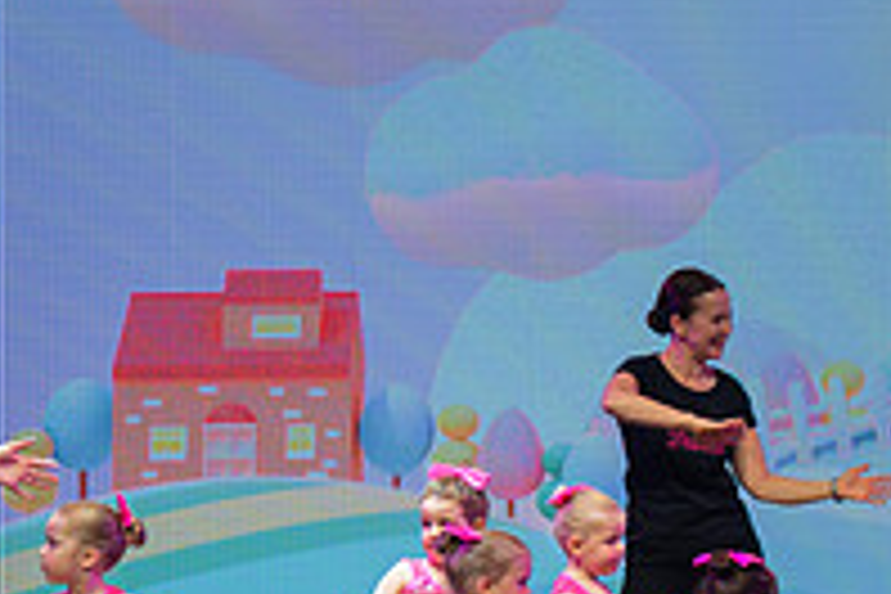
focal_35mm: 205
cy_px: 412
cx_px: 806
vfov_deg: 6.7
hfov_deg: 10.0
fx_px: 5073
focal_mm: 70
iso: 250
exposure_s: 1/200
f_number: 2.8
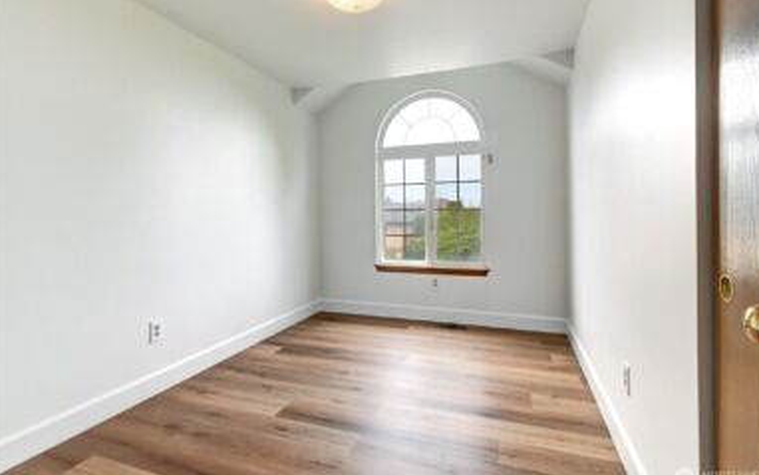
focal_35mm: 16
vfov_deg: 71.3
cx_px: 389
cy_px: 232
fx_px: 331
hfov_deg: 97.8
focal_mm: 10
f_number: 11
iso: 3200
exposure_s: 1/50
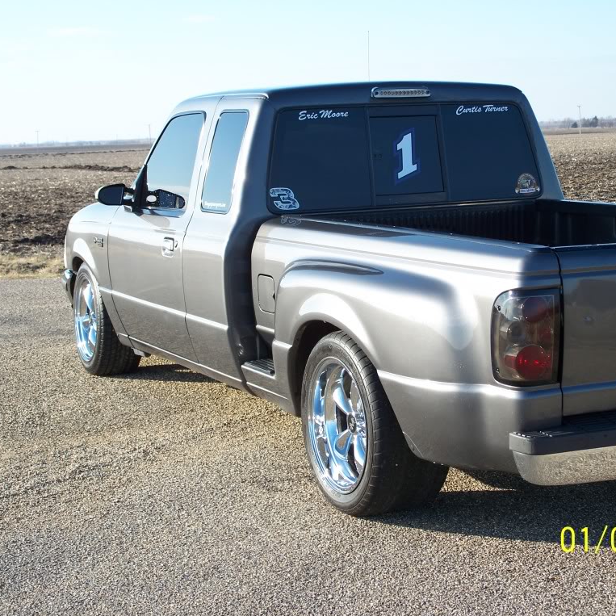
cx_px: 357
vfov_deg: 24.7
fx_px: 1409
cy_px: 308
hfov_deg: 24.6
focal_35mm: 70
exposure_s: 1/400
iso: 64
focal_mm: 12.6
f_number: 3.2
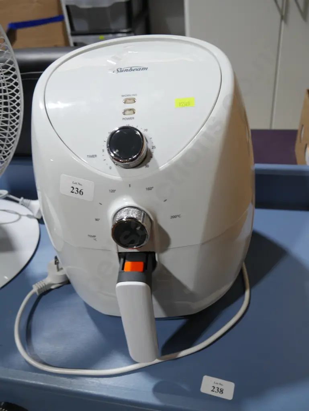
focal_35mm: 32
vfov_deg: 56.8
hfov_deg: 44.2
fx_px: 381
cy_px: 206
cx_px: 154
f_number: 3.6
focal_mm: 16
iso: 200
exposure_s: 1/80
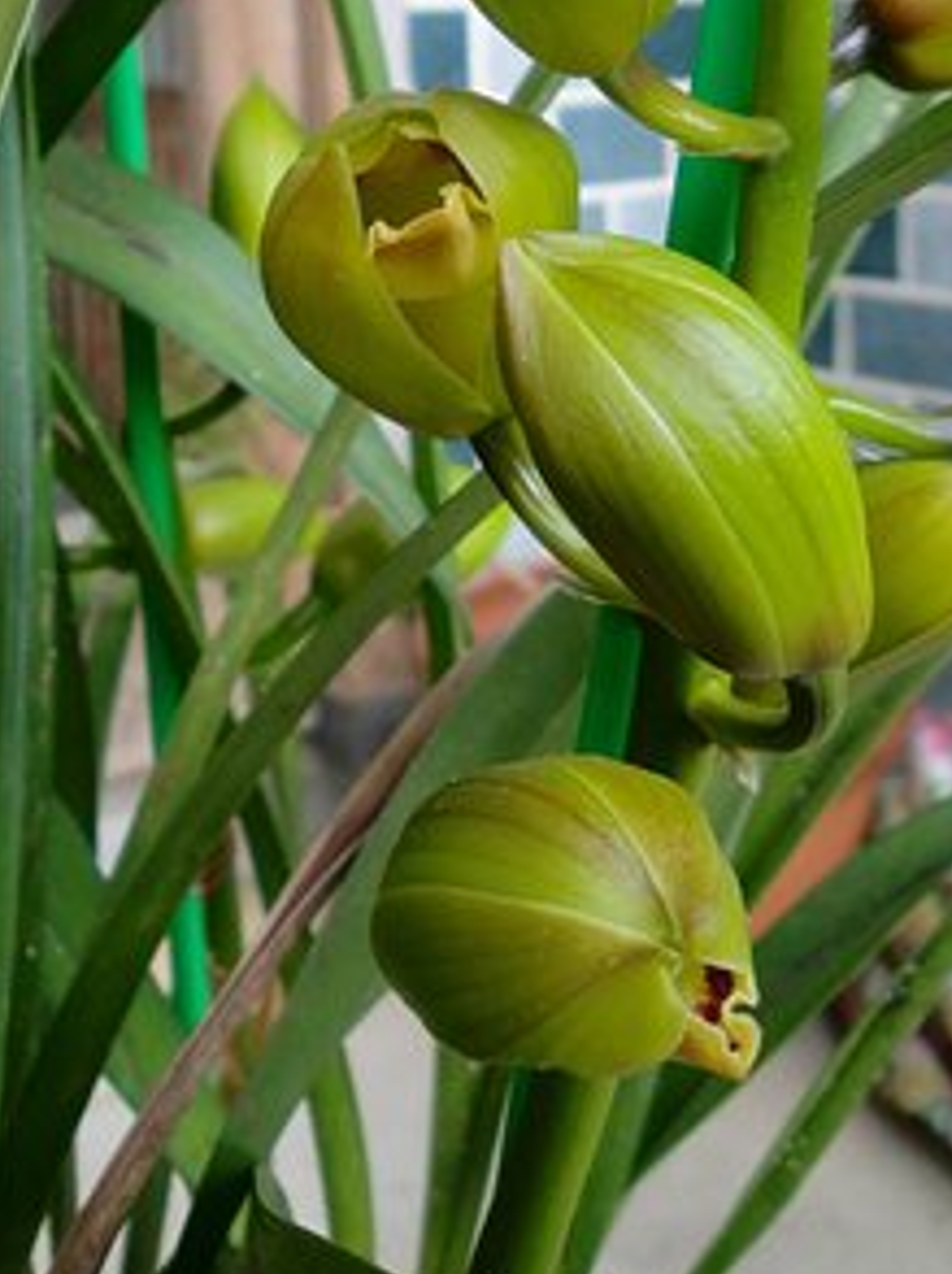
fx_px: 1801
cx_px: 404
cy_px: 257
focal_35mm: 49
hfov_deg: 29.6
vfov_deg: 37.6
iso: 100
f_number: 2.6
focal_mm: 4.65
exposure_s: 1/100
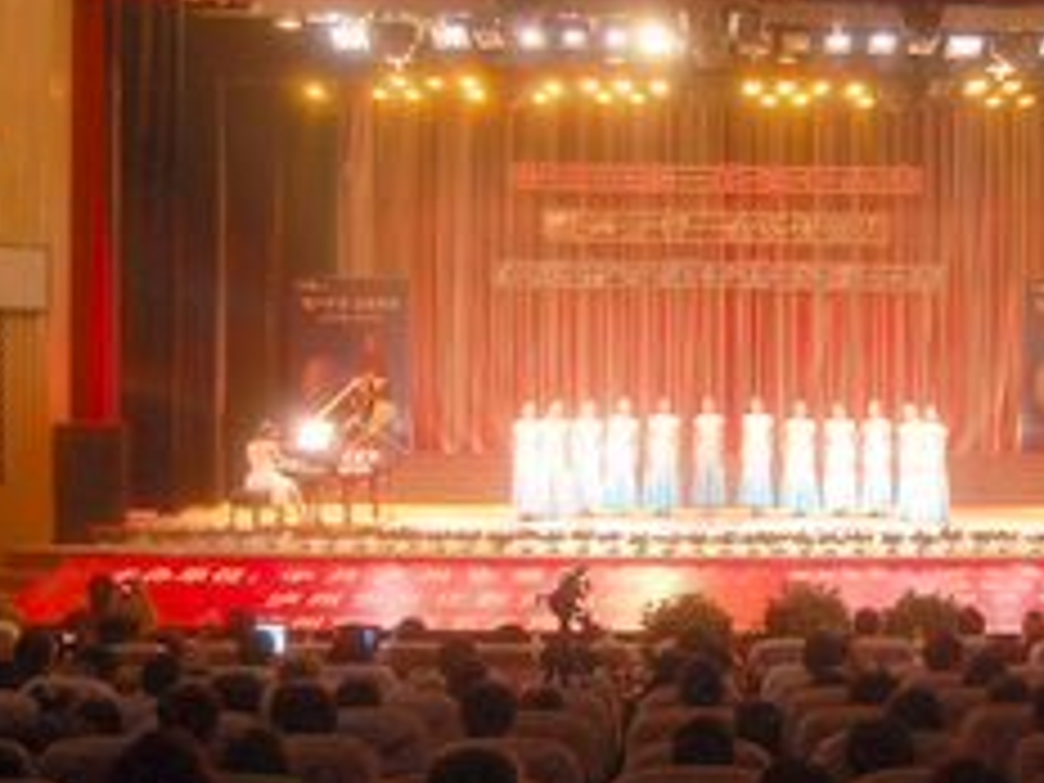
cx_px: 706
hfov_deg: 34.0
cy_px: 441
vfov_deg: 26.1
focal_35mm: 56
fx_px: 1689
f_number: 3.5
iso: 800
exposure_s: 1/50
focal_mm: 18
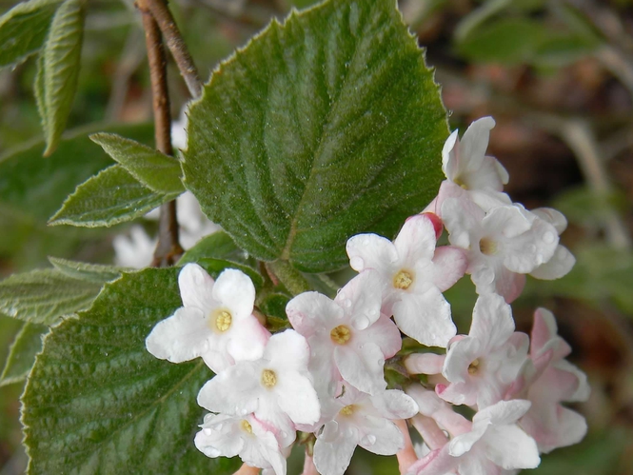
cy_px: 363
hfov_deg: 25.2
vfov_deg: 19.0
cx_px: 406
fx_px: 1408
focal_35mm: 77
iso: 80
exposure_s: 1/256
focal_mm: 12.2
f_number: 4.3
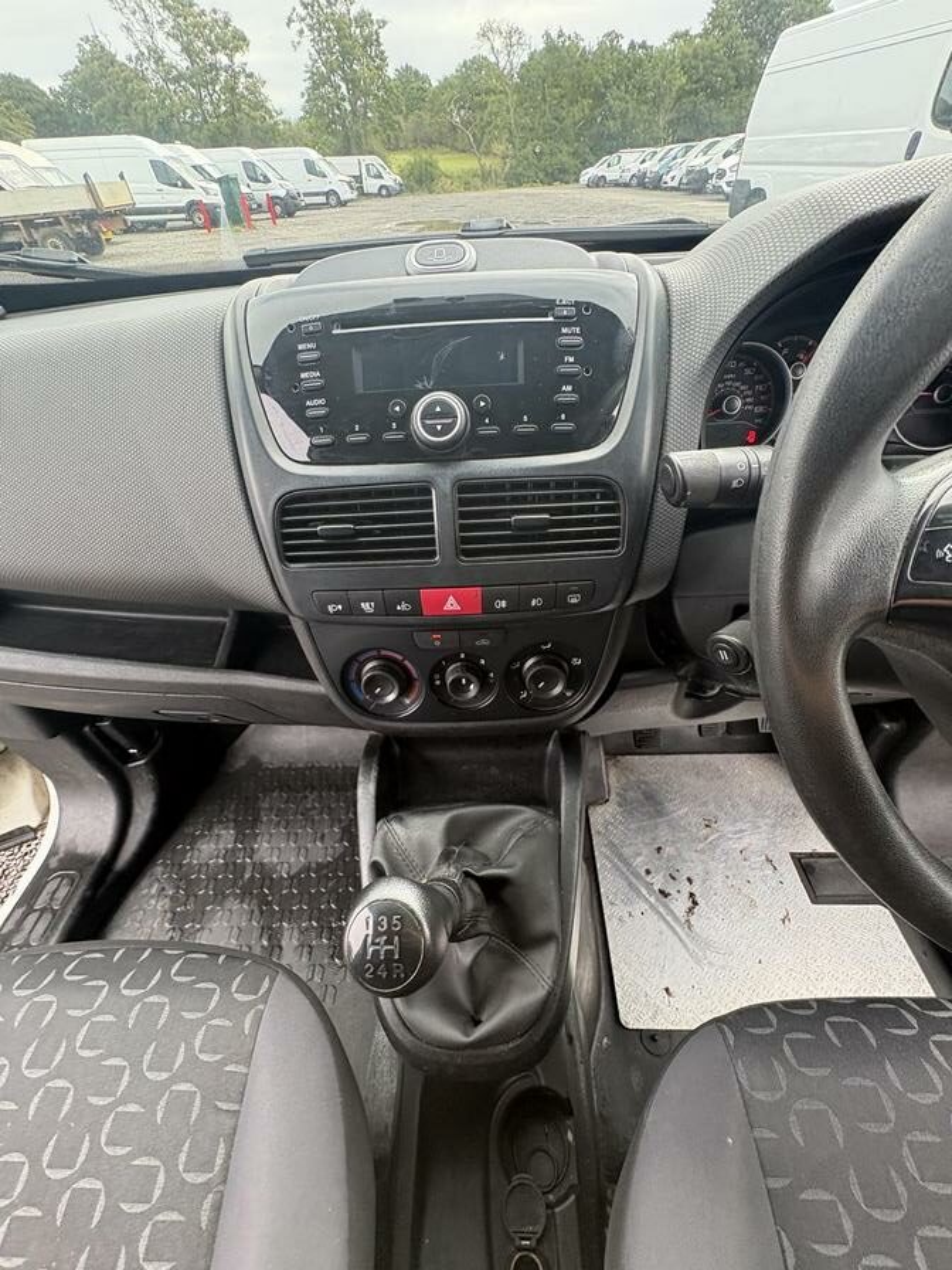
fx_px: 513
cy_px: 635
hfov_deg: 85.7
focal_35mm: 14
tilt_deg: -48.8
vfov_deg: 102.1
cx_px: 476
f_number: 2.2
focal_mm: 2.22
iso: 125
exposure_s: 1/99
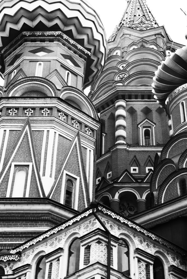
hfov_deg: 24.5
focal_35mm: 56
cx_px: 94
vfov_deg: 35.9
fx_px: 431
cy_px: 140
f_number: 19
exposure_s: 1/60
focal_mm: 37
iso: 400
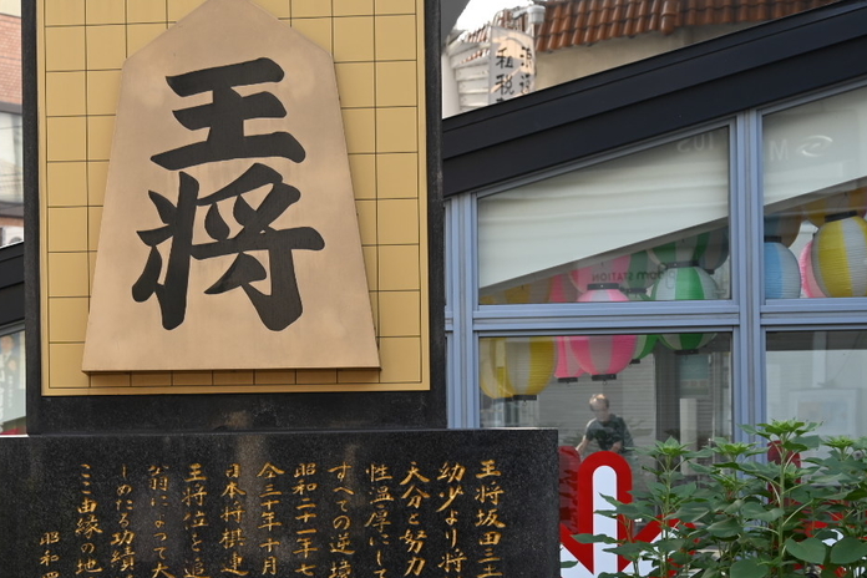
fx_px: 1951
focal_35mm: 81
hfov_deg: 24.7
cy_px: 405
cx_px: 188
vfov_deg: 16.8
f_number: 5.6
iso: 100
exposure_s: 1/125
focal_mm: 47
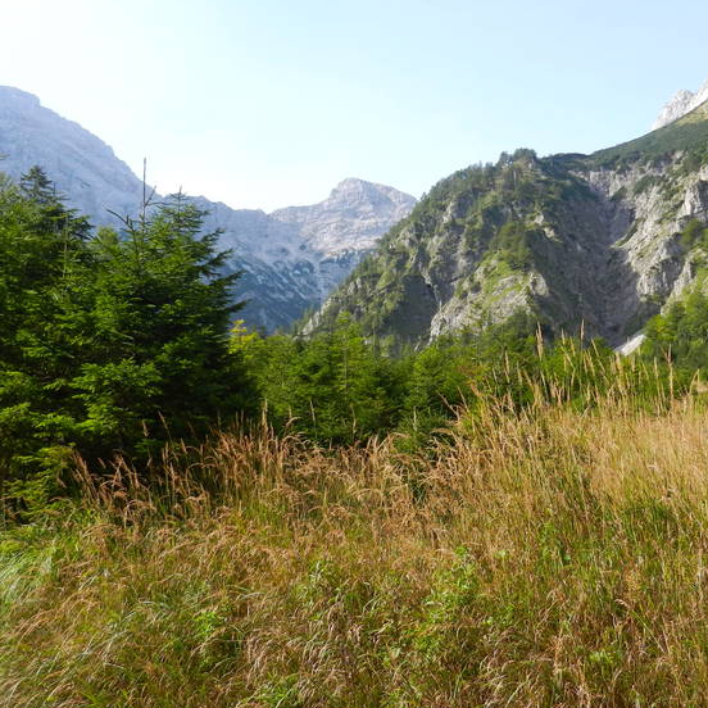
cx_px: 431
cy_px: 350
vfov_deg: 51.1
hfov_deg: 50.7
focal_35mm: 32
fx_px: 740
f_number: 3.5
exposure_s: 1/400
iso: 160
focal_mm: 4.5
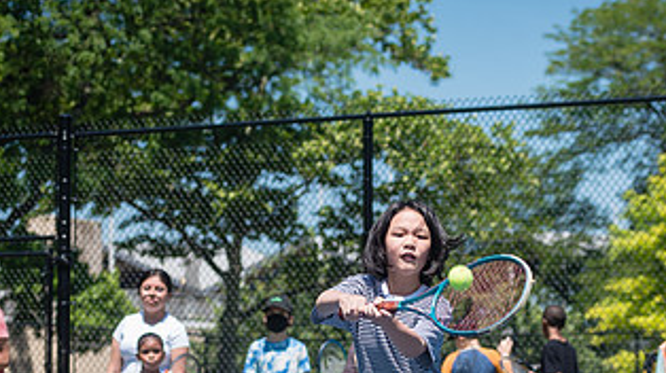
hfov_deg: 13.9
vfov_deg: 7.8
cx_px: 465
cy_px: 370
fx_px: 2735
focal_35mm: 155
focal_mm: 80
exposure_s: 1/1250
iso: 200
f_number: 4.5
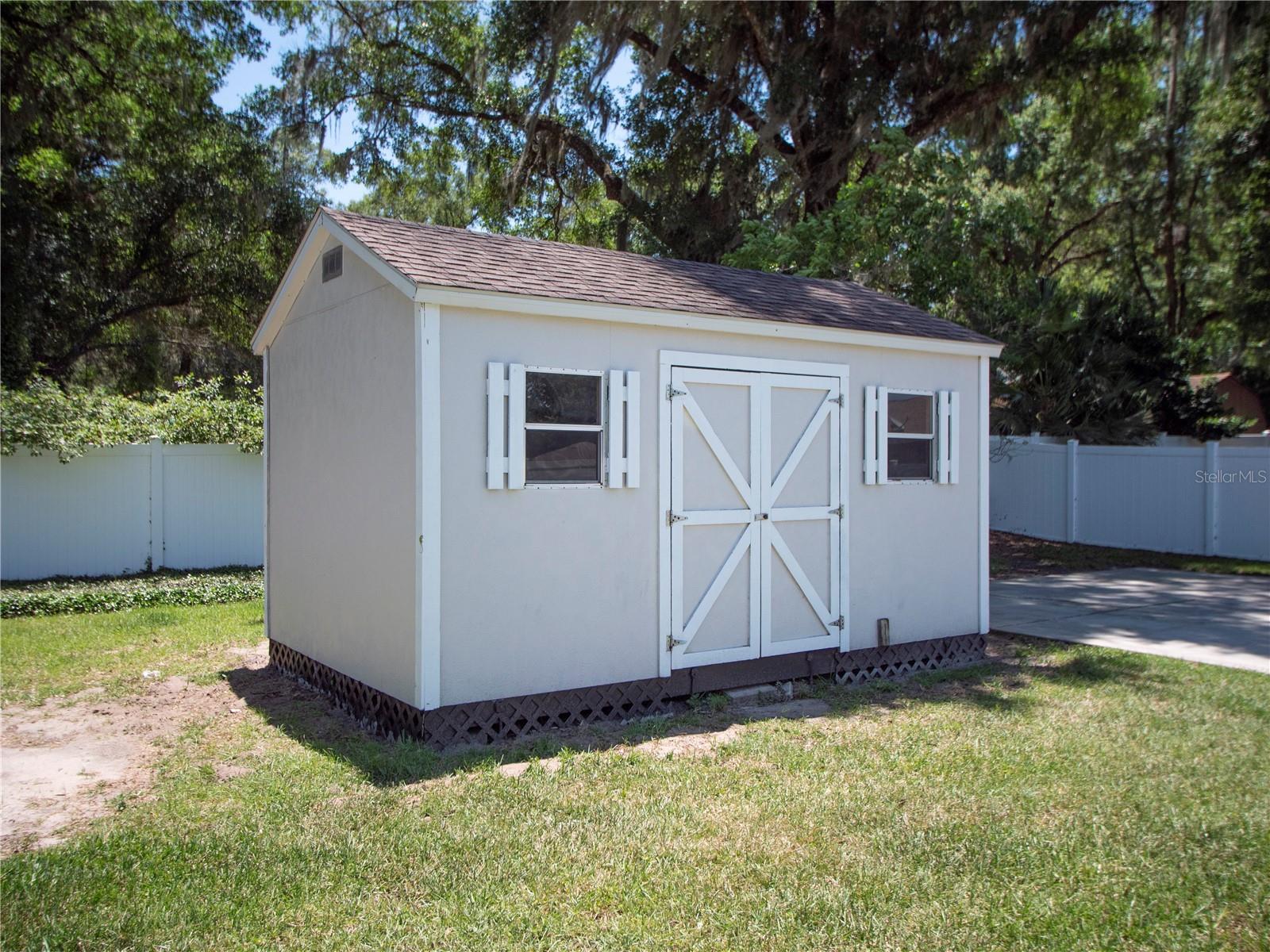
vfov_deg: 49.7
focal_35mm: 28
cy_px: 476
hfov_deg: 63.4
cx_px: 635
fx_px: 1027
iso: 200
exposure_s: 1/2000
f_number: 3.1
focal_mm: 14
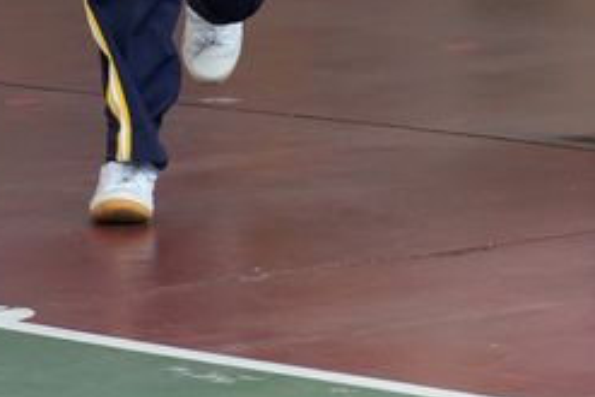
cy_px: -105
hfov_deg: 4.8
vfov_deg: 3.2
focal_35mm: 425
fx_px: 7028
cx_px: 978
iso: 1600
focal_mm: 70
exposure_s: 1/500
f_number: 5.6
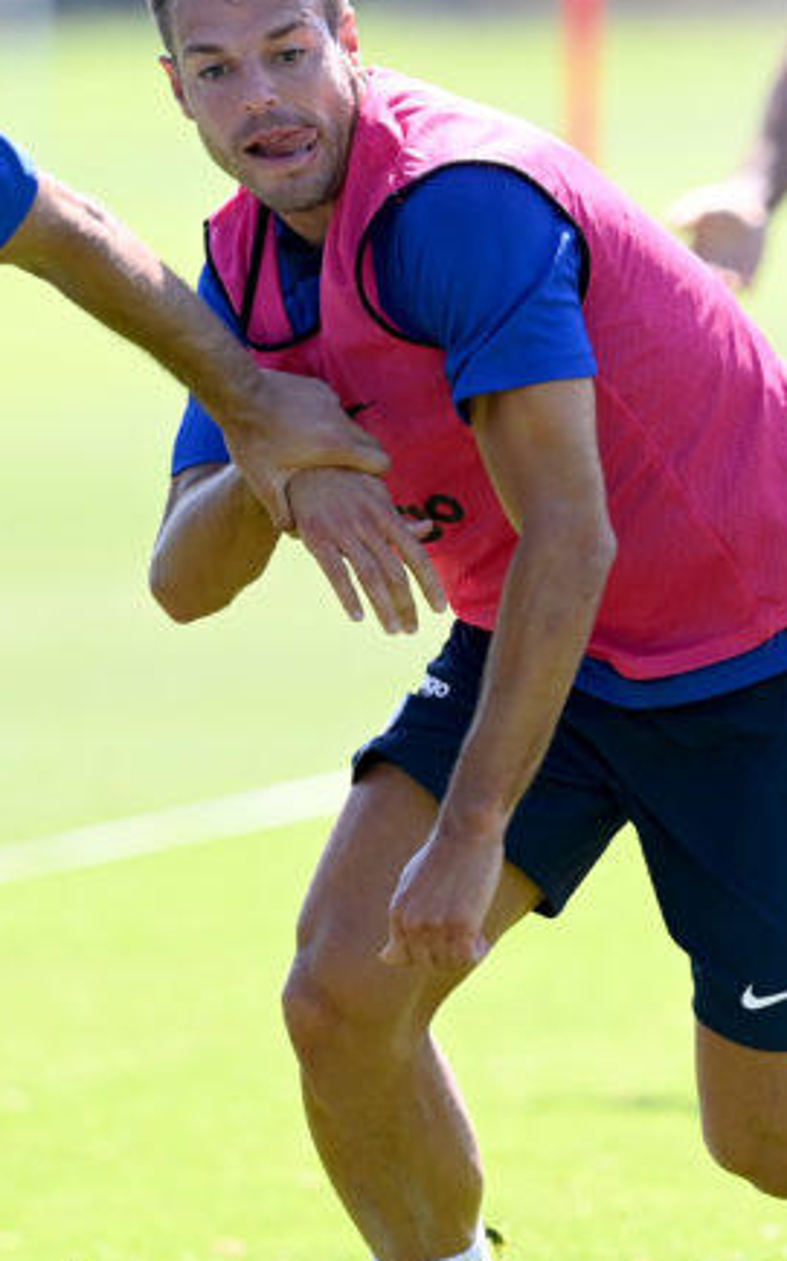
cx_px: 247
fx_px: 33035
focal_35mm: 962
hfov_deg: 1.4
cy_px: 739
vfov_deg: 2.2
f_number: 4
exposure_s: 1/1600
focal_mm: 400
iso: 640
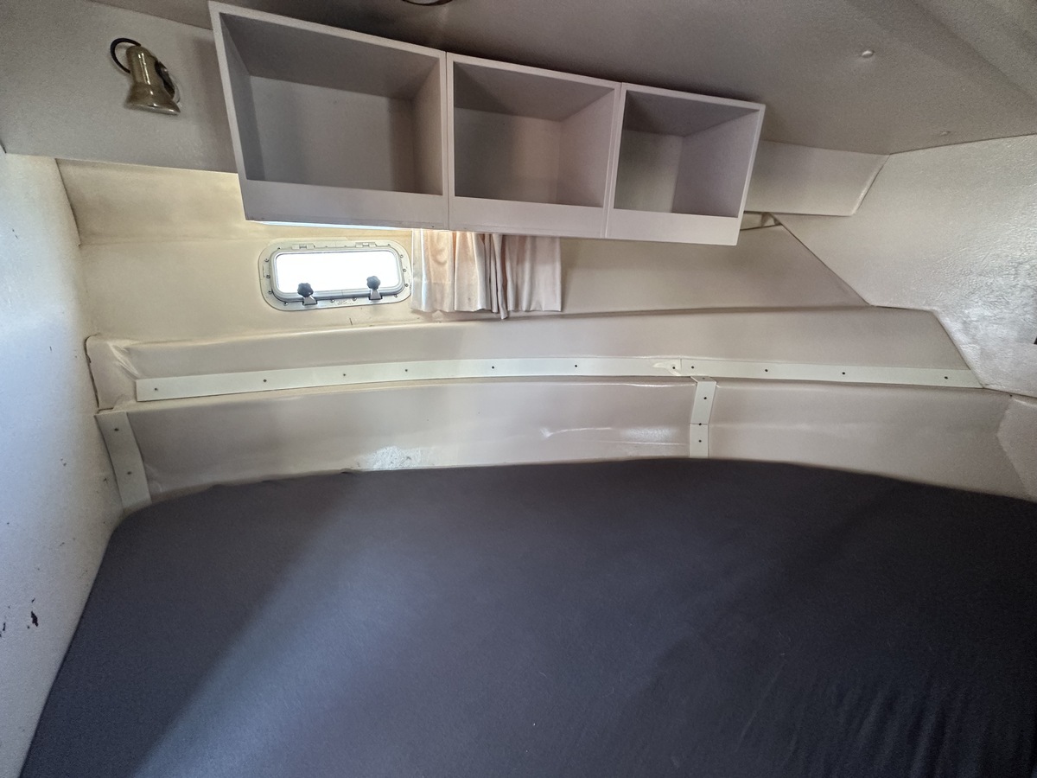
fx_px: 419
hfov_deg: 102.1
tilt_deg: -18.5
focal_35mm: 14
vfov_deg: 85.7
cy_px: 389
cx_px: 518
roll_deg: -0.9
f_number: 2.2
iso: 400
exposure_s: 1/60
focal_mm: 2.22
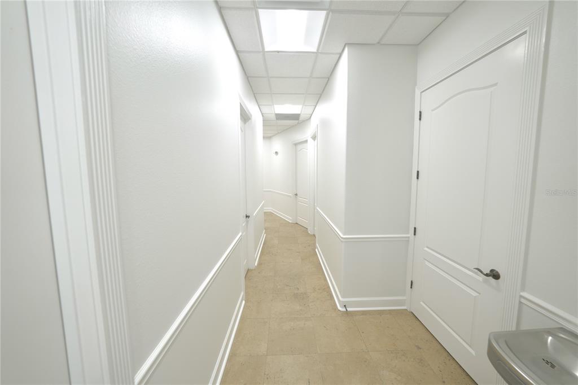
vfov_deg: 90.0
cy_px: 192
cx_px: 289
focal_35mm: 12
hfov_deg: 112.6
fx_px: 193
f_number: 4
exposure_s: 1/60
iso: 125
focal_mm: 12
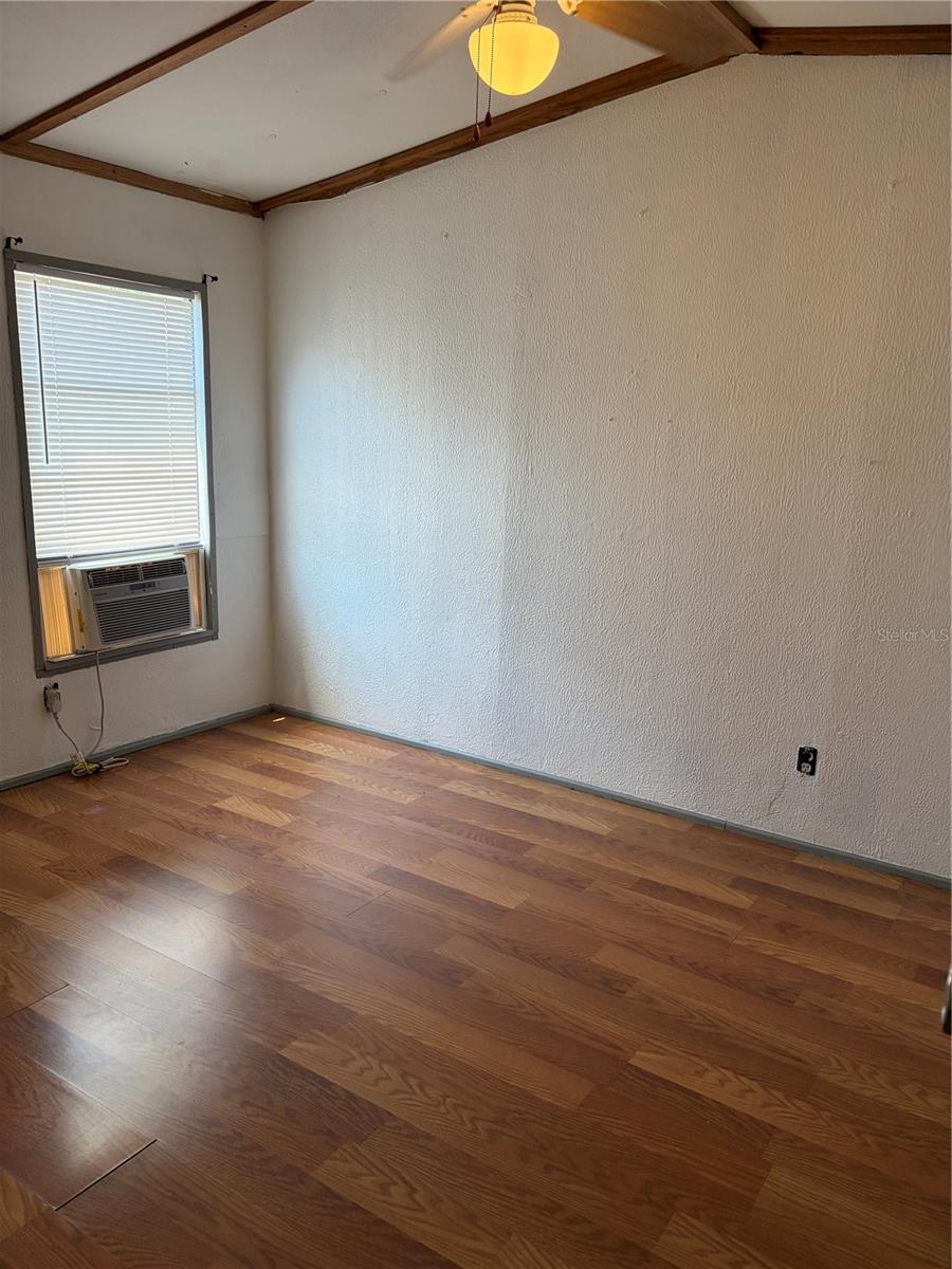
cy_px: 634
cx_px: 476
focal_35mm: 26
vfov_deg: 67.3
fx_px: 953
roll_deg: -1.1
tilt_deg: -12.5
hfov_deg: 53.1
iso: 125
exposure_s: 1/142
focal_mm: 5.96
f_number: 1.6
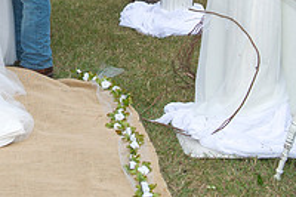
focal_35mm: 110
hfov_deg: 18.1
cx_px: -9
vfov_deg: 12.1
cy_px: -61
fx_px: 904
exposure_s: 1/160
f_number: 4.5
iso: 800
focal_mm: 38
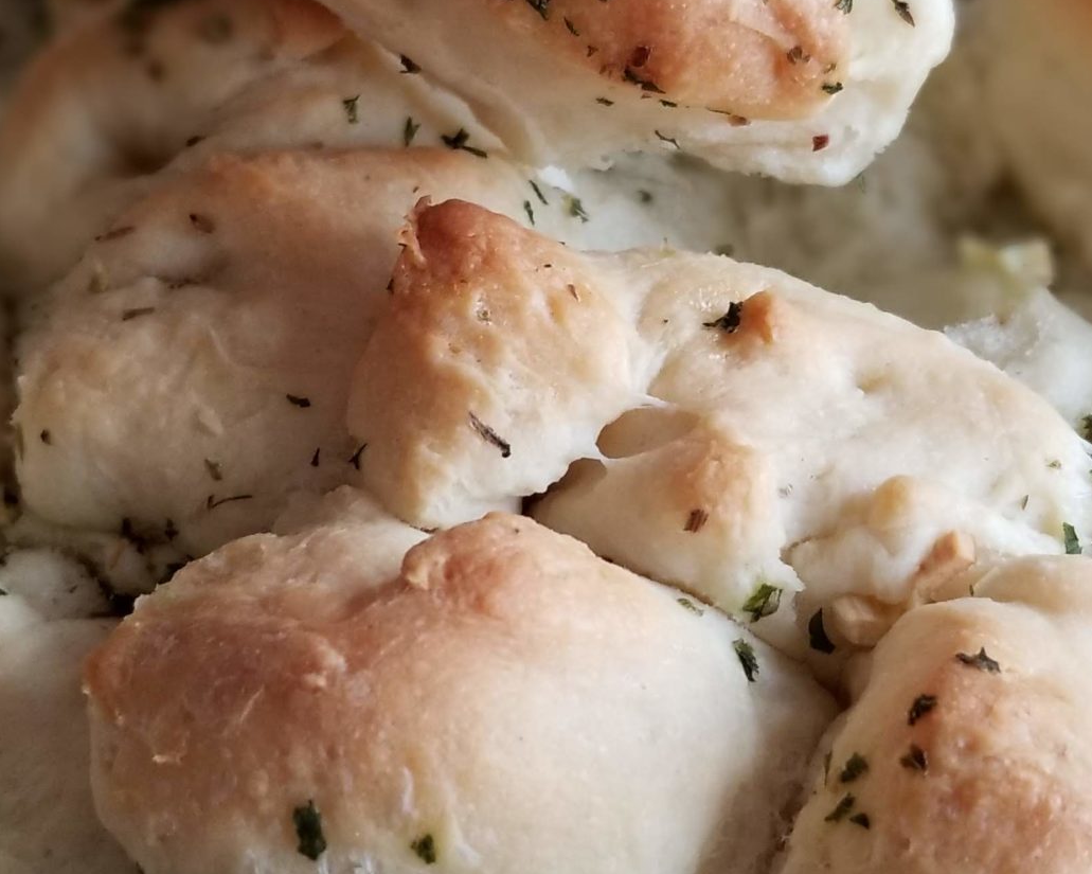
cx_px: 557
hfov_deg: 30.0
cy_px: 418
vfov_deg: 24.2
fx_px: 2036
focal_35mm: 63
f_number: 1.7
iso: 125
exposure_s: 1/60
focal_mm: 4.25
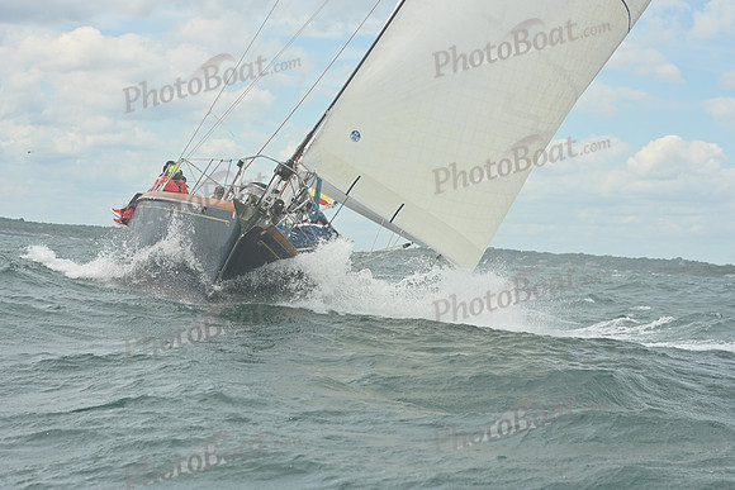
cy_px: 245
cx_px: 368
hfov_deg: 20.8
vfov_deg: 14.0
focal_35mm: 98
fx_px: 2001
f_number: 10
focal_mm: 98
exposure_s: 1/1250
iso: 320
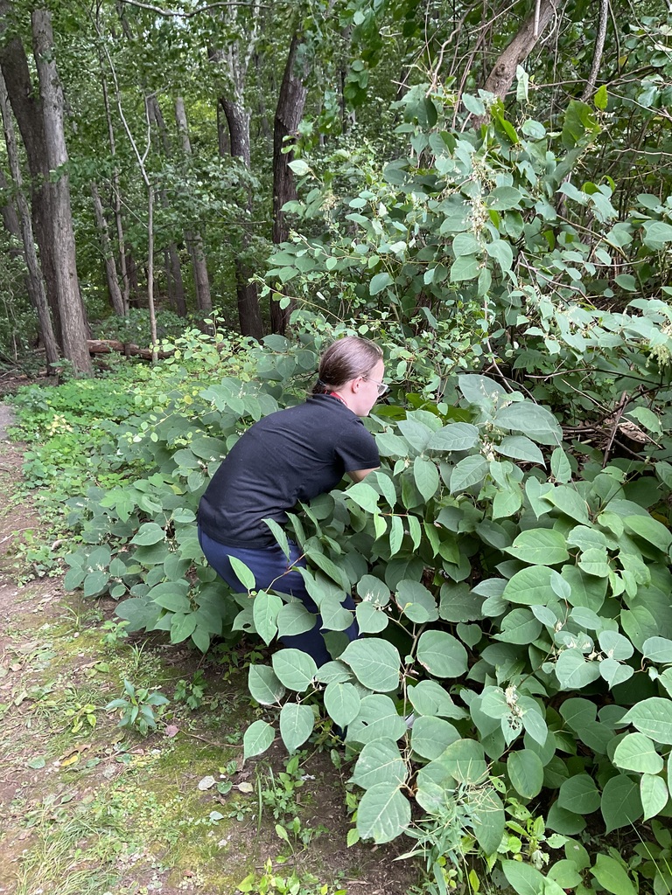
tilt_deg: -13.4
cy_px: 448
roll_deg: +4.1
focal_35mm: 29
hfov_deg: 48.2
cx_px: 336
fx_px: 751
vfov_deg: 61.7
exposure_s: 1/120
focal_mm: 3
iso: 50
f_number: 1.8
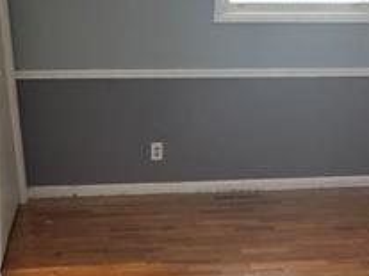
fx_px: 554
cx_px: 153
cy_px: 251
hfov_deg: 36.7
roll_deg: -0.7
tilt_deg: -26.4
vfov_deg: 27.0
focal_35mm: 52
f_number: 2.2
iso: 500
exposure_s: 1/60
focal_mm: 2.22
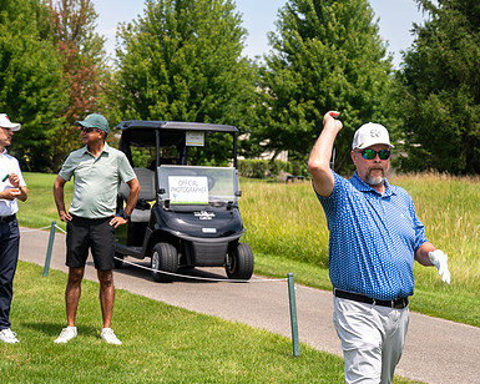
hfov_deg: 19.3
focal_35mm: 99
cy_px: 170
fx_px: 1406
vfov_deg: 15.5
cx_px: 315
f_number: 5
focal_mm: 70
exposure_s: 1/1250
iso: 250
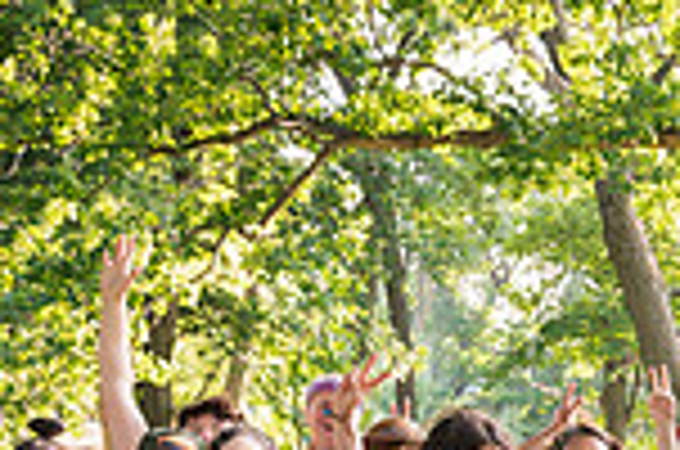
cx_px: 887
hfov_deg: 18.9
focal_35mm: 100
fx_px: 1885
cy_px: 706
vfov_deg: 12.8
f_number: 5.6
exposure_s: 1/250
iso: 800
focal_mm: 26
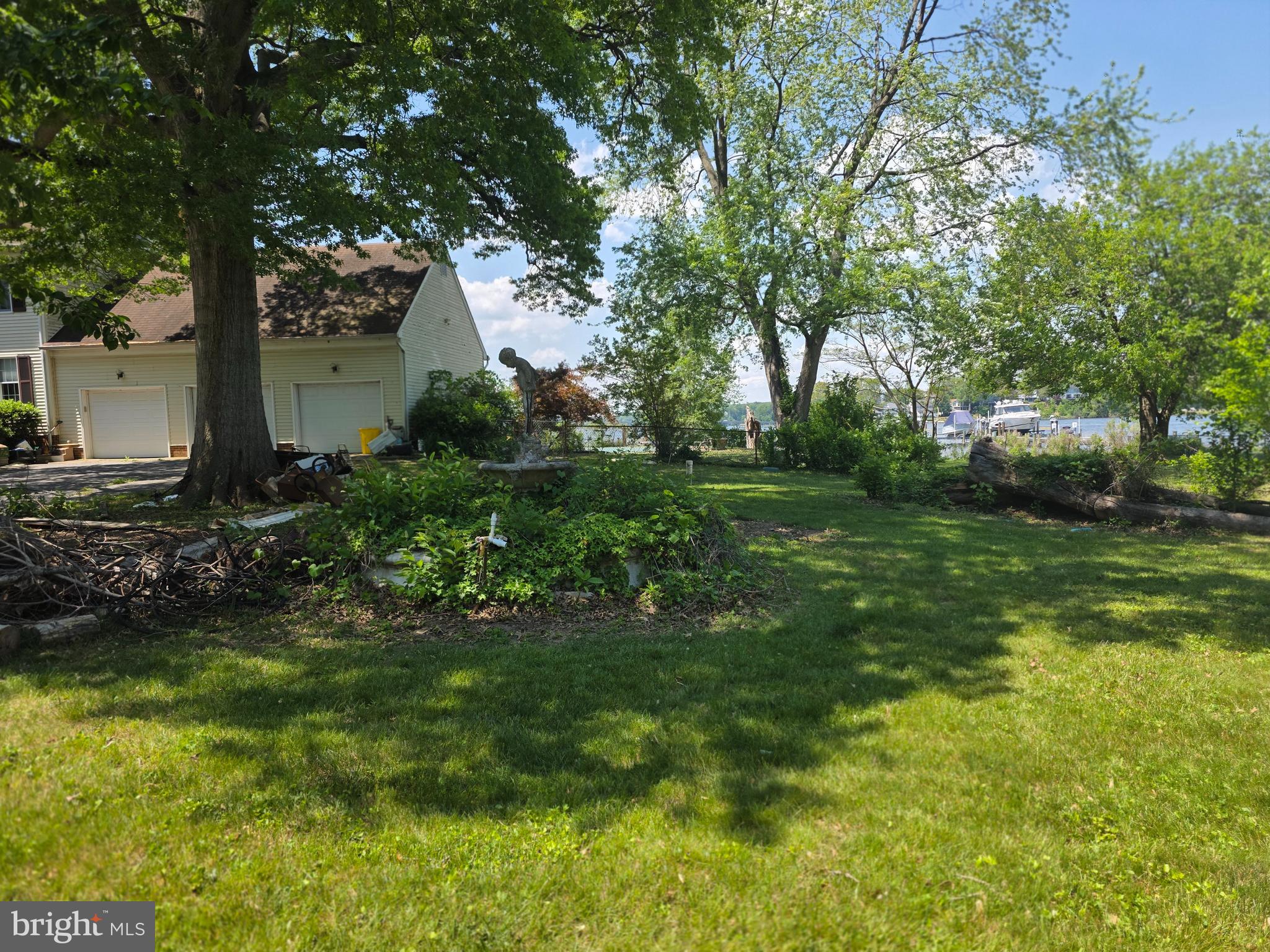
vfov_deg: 58.9
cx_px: 635
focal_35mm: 23
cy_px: 476
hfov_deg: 73.9
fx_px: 844
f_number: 1.7
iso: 80
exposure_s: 1/2228
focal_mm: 6.3
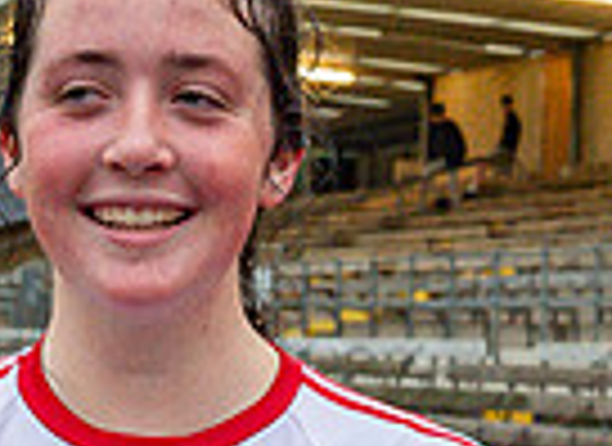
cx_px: 368
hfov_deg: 9.6
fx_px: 3656
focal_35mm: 209
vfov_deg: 6.9
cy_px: 552
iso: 1600
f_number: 4.5
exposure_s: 1/100
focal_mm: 40
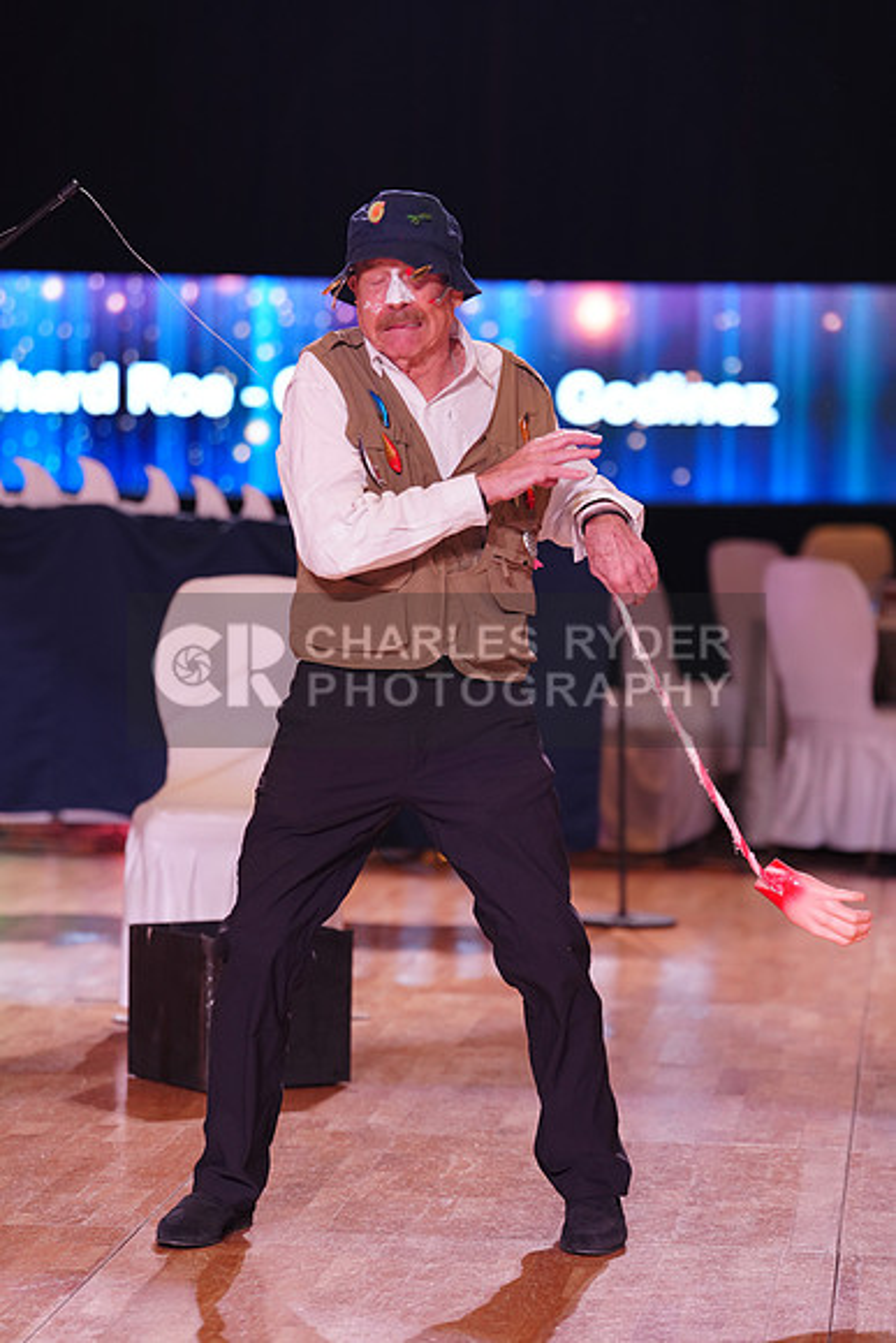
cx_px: 448
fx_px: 4701
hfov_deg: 10.9
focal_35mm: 126
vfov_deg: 16.3
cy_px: 672
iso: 800
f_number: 2.8
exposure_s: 1/250
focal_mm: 126
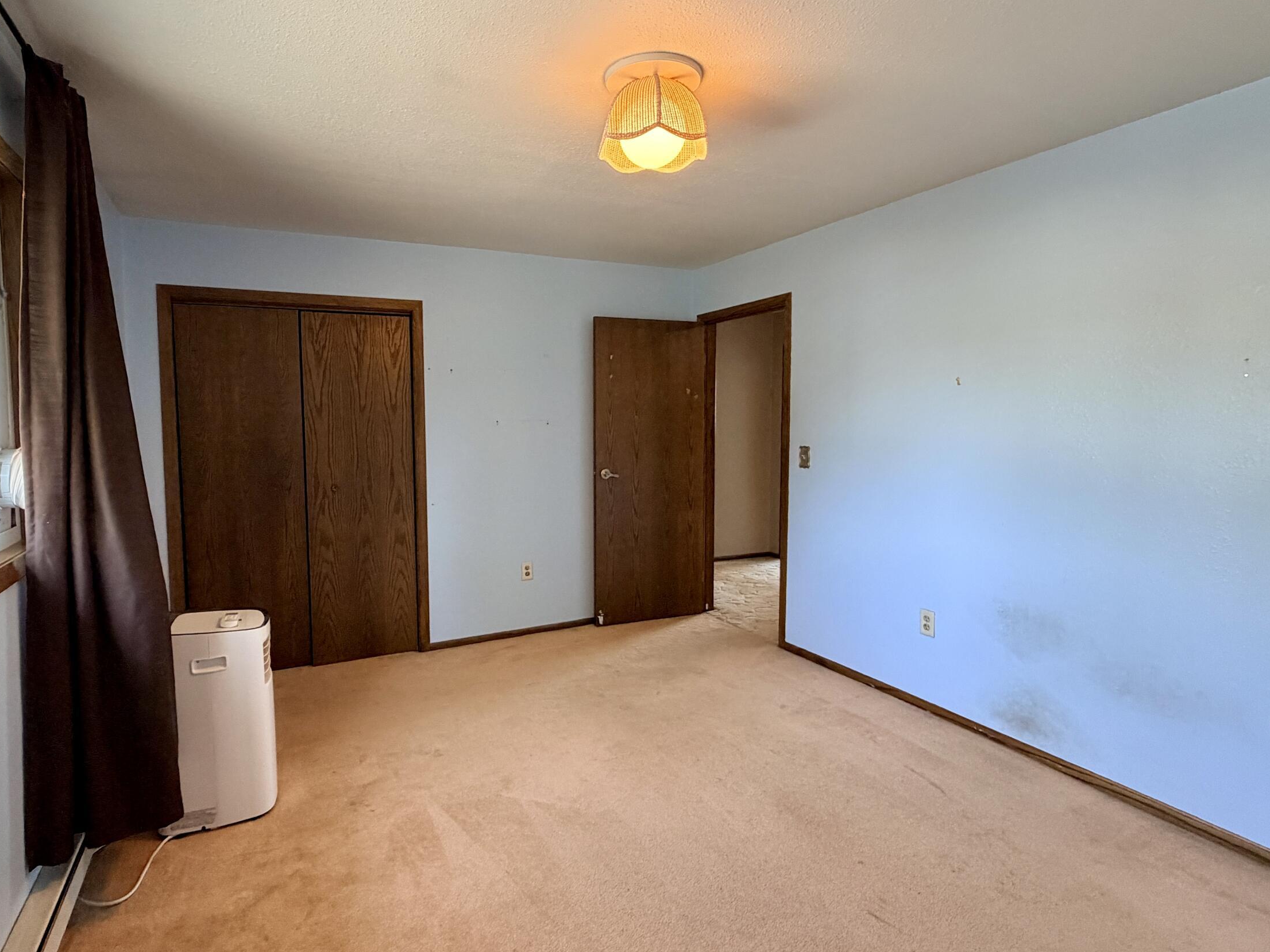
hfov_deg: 84.5
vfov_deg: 68.7
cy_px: 462
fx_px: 697
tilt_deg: -3.7
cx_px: 587
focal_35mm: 19
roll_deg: +0.8
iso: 320
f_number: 2.2
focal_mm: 2.22
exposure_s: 1/60
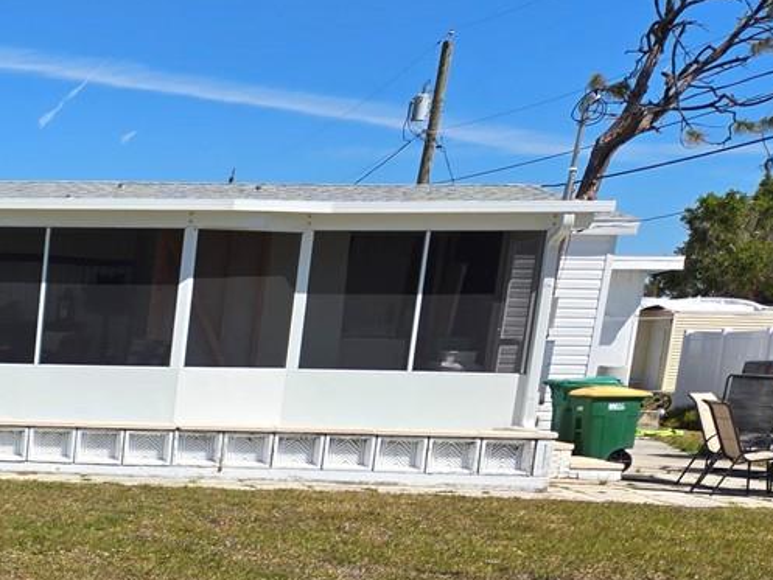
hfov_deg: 21.7
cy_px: 676
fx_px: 1653
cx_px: -411
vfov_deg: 18.9
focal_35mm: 74
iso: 25
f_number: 1.8
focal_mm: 5.4
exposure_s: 1/2302
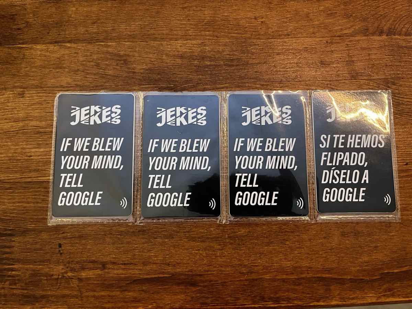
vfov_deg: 53.1
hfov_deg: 67.3
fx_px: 309
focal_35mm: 26
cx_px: 206
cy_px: 154
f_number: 1.6
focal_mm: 5.1
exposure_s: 1/56
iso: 500
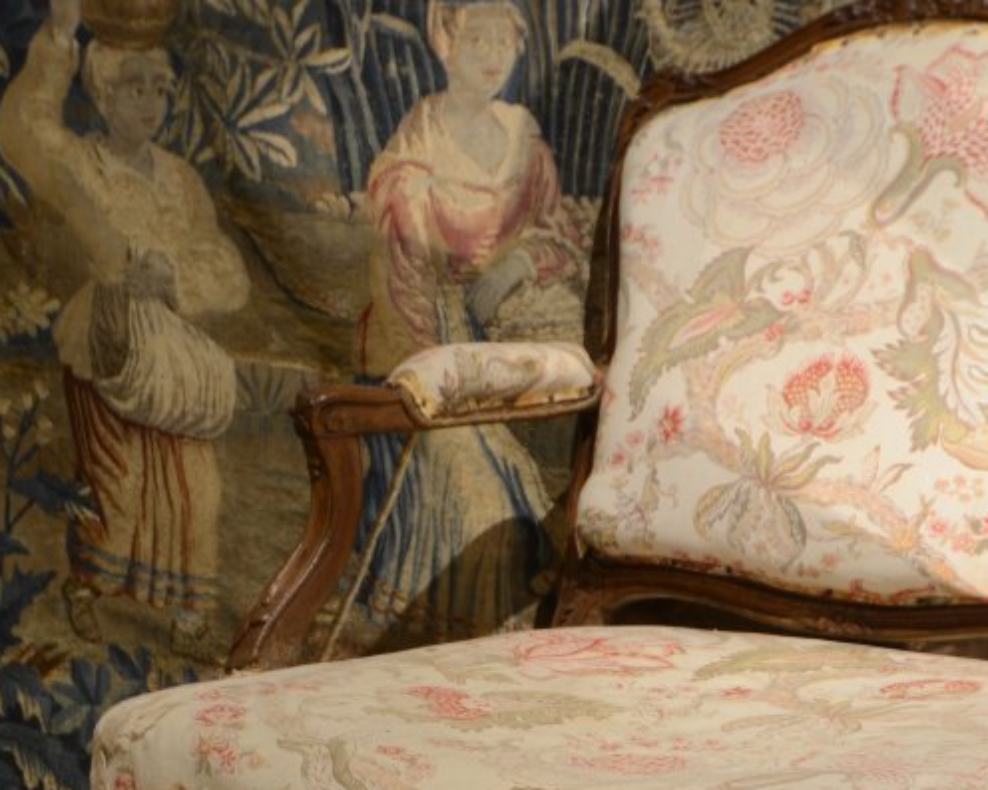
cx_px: 684
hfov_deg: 27.7
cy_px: 589
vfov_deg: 22.3
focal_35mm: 68
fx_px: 1989
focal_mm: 20
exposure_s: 1/1.3
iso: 100
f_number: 5.6
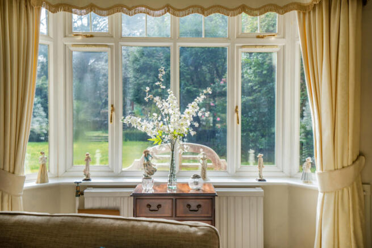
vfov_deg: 37.9
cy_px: 124
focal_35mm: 35
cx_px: 186
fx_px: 362
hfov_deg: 54.4
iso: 200
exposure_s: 1/250
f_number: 2.8
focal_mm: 35
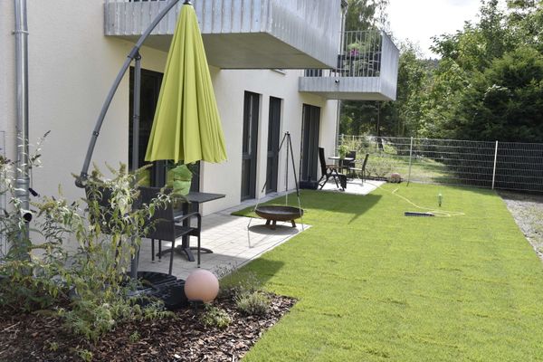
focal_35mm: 32
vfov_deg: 41.1
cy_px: 181
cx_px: 272
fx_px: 483
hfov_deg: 58.7
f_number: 8
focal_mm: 32
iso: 200
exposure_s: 1/125
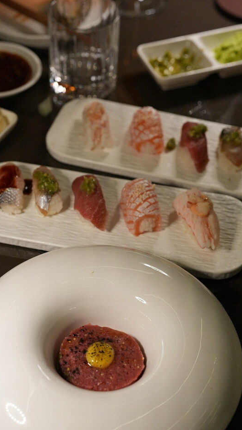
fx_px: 765
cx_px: 123
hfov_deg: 18.0
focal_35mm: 67
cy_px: 233
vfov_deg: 31.4
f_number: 4
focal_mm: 50
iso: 1250
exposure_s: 1/160
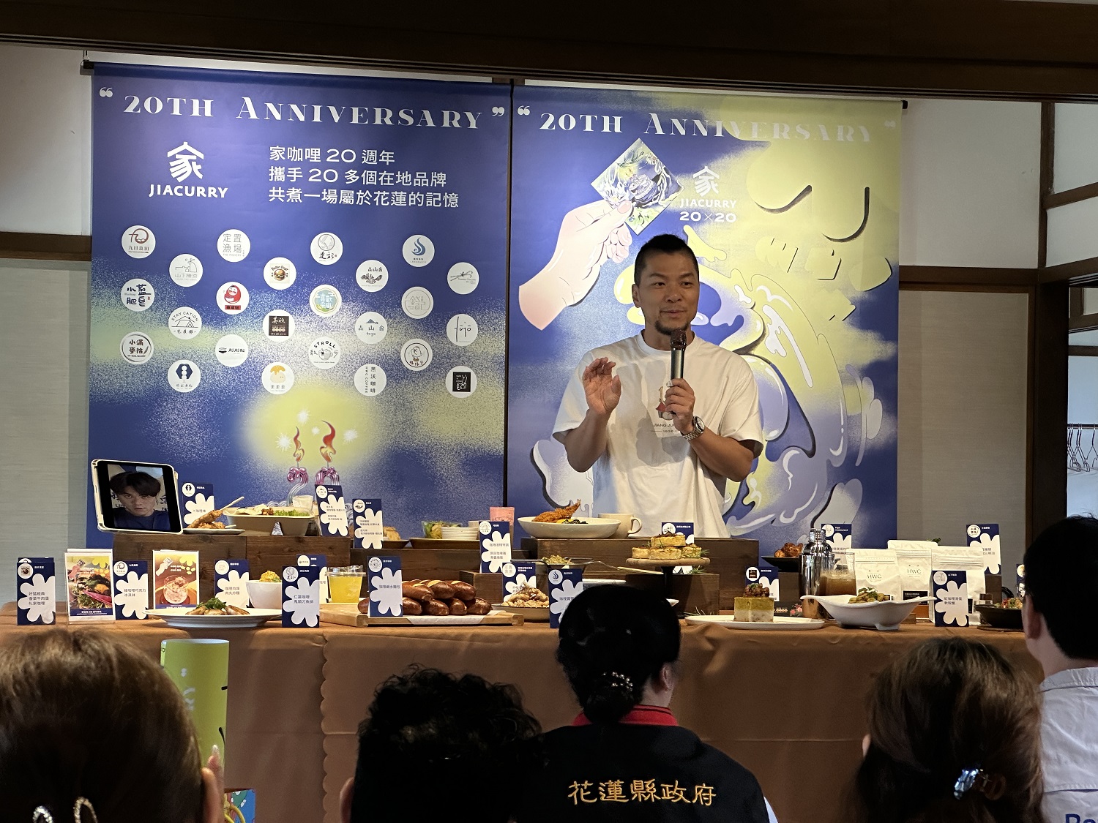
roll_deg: -0.6
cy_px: 412
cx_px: 549
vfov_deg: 19.1
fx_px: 2442
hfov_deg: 25.3
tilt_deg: +1.8
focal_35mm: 77
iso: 160
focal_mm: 9
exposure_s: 1/120
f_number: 2.8
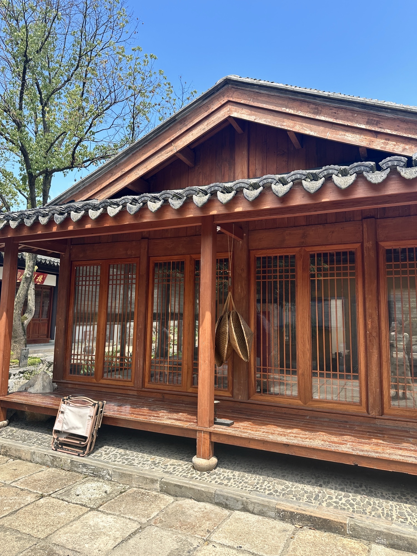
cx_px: 208
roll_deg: -2.4
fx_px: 385
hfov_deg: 56.8
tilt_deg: +7.3
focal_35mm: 24
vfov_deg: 71.6
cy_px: 278
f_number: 1.78
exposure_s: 1/1517
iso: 80
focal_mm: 6.86
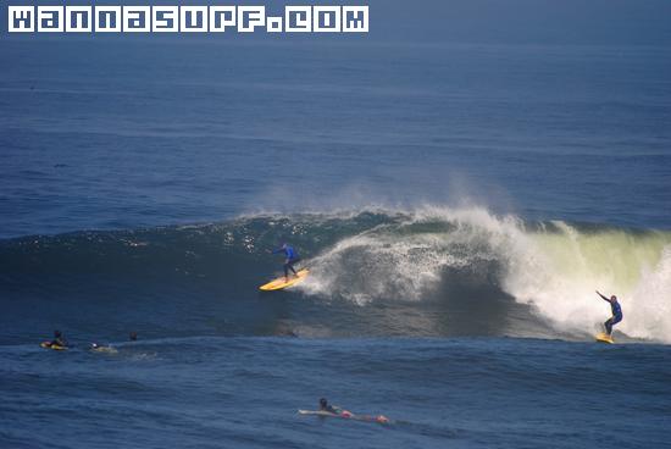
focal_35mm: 750
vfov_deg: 1.8
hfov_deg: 2.7
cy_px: 224
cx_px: 336
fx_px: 13994
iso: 100
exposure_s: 1/1000
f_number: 4
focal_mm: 500
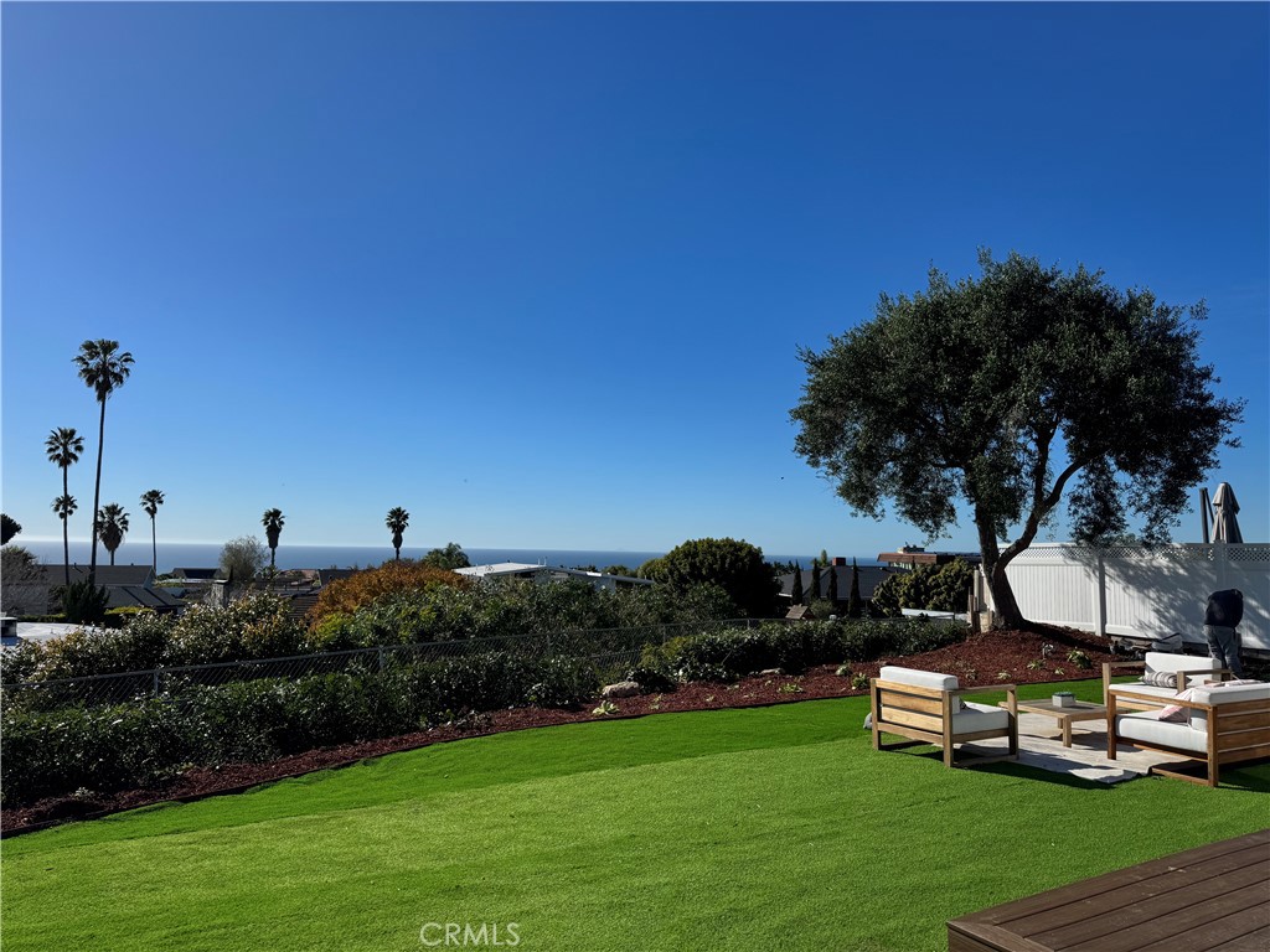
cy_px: 476
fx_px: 881
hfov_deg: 71.6
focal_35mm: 24
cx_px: 635
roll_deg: -1.5
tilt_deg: +3.3
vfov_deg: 56.8
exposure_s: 1/7937
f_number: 1.78
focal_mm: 6.76
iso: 80
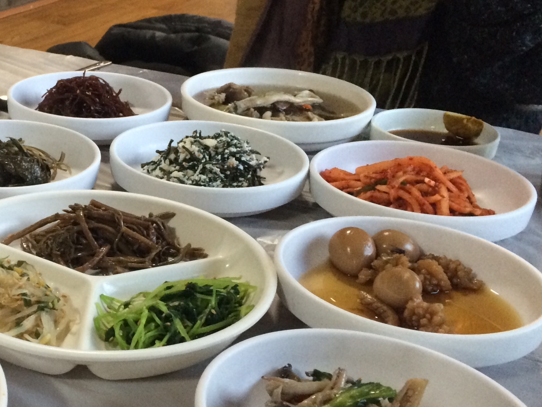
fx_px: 908
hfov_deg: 31.4
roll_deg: +1.0
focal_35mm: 58
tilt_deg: -23.7
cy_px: 204
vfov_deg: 25.2
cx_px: 33
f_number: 2.2
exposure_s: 1/30
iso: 160
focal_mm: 4.15
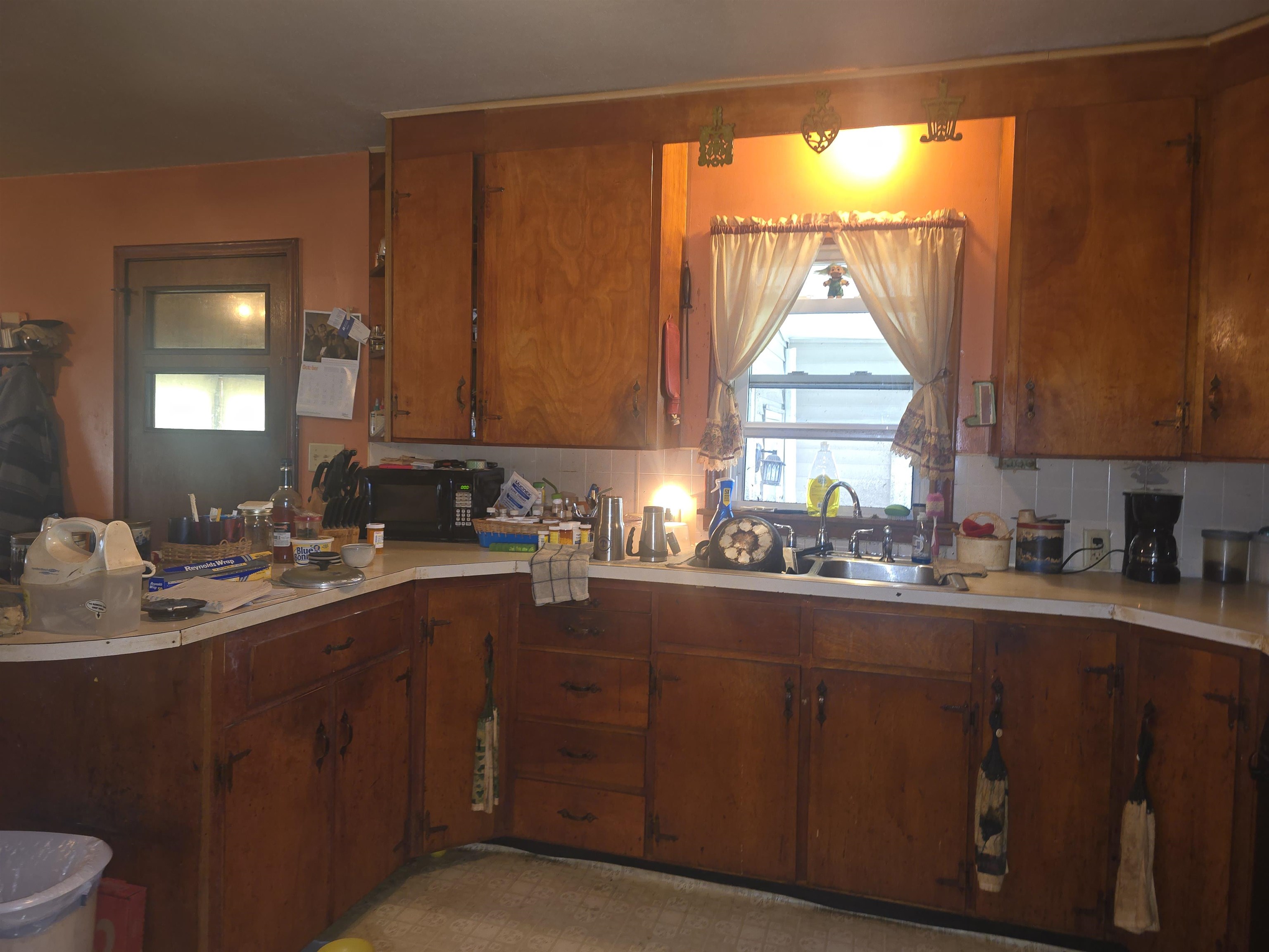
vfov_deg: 58.9
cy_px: 476
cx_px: 634
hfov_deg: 73.9
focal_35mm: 23
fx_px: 843
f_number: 1.7
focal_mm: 6.3
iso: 125
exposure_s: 1/15
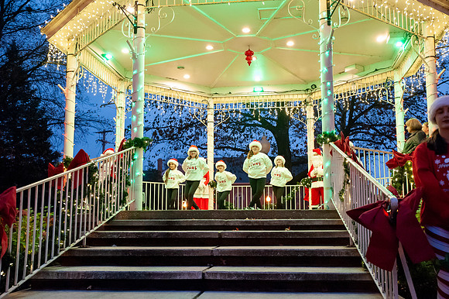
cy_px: 150
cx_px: 228
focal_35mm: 41
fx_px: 512
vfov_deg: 32.5
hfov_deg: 47.4
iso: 6400
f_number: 4.5
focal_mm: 40
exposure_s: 1/160
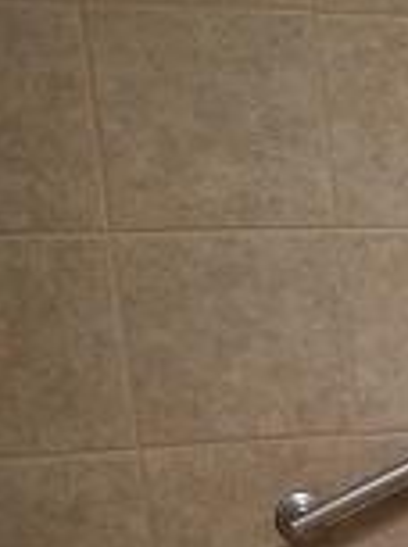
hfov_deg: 11.2
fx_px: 1720
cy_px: 644
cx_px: 995
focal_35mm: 109
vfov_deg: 17.3
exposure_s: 1/60
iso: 100
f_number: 1.7
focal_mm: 4.2
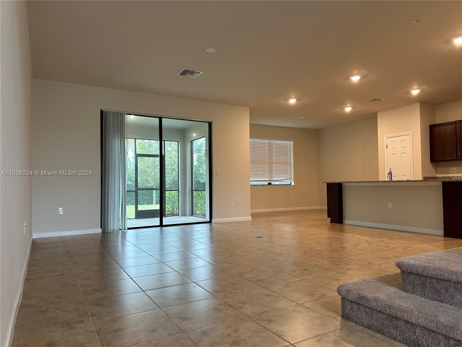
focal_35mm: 24
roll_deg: +0.6
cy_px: 174
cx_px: 231
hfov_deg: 71.6
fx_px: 320
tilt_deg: +1.4
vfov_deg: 56.8
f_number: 1.78
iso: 160
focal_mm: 6.86
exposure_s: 1/60
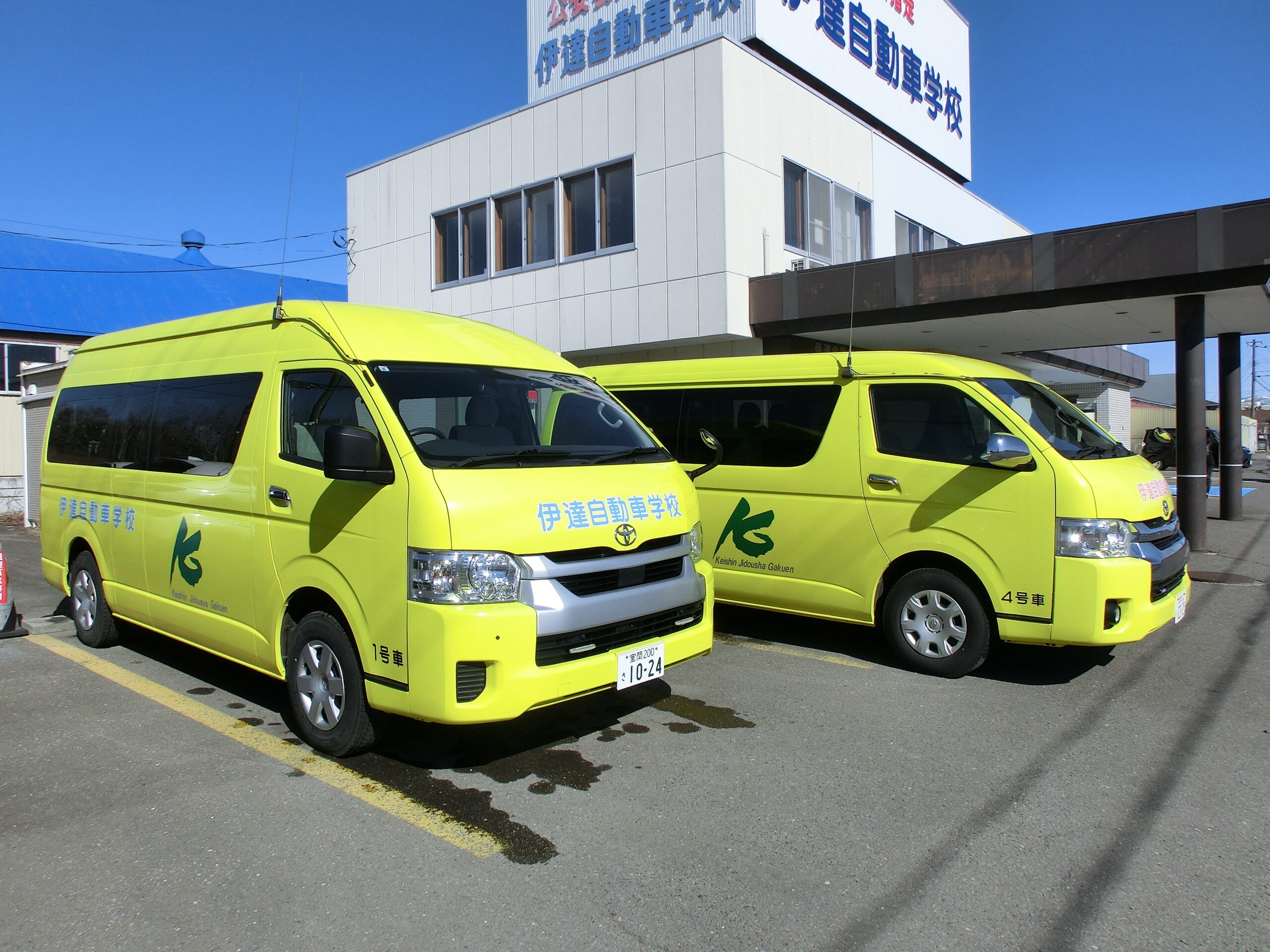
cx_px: 635
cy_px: 476
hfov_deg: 71.6
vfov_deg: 56.8
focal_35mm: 24
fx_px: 881
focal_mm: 4.24
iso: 100
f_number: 7.9
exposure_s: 1/320
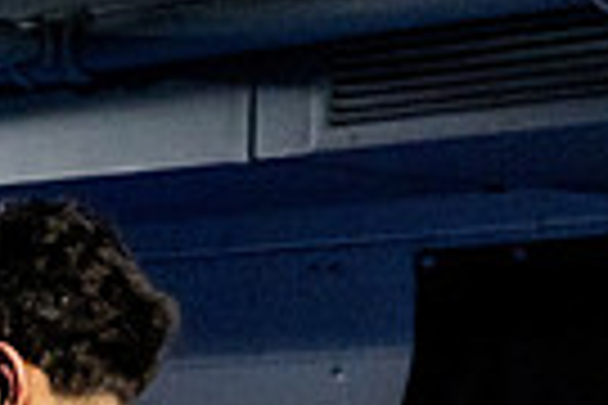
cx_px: -288
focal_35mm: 224
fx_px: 3783
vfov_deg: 6.0
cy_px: 776
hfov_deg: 9.0
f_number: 2.8
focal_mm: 35
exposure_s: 1/800
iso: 5000
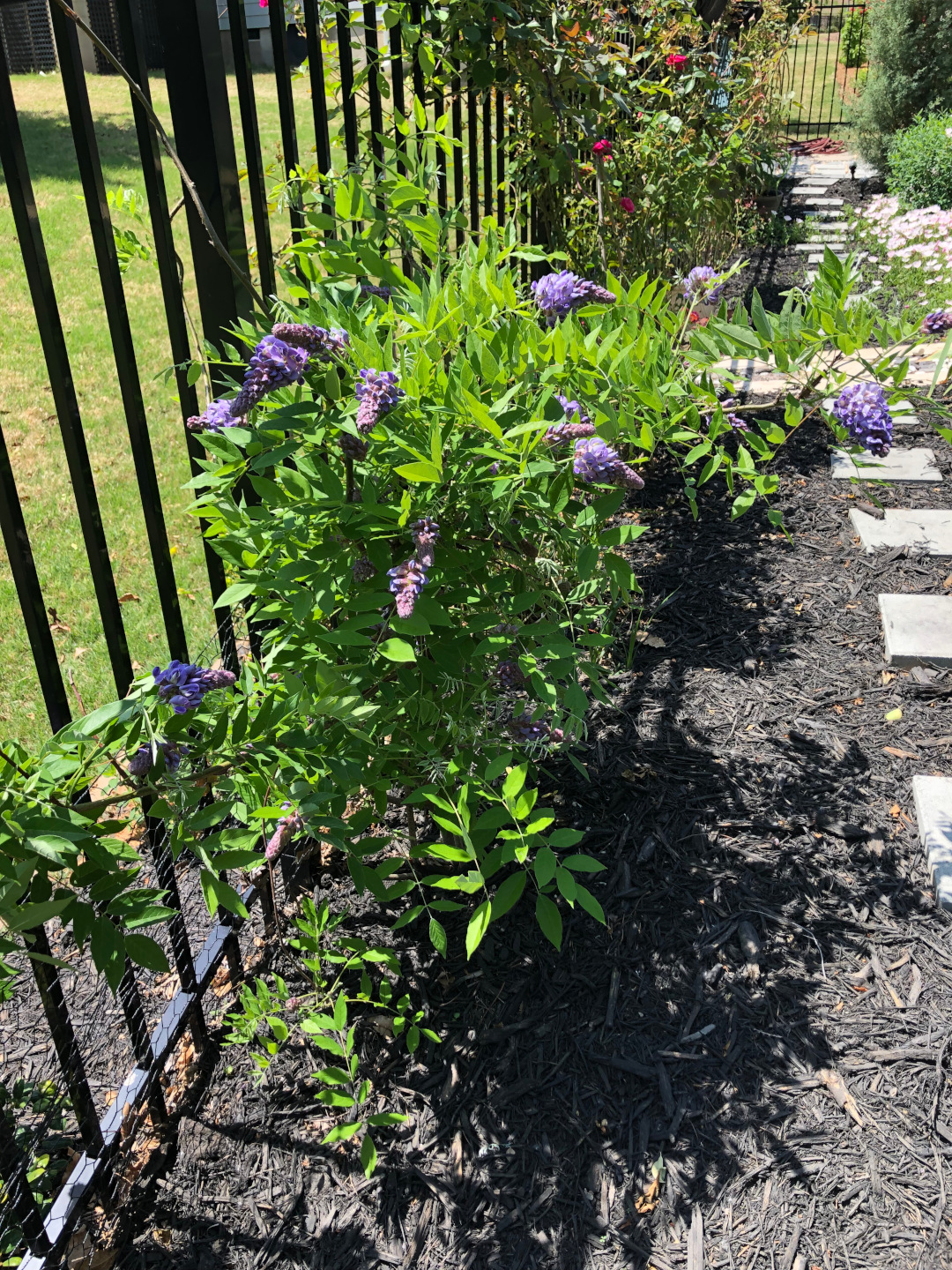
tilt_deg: -26.5
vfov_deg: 63.4
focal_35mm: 28
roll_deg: +3.0
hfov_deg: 49.7
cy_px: 635
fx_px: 1027
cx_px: 476
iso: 20
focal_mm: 3.99
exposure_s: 1/444
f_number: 1.8
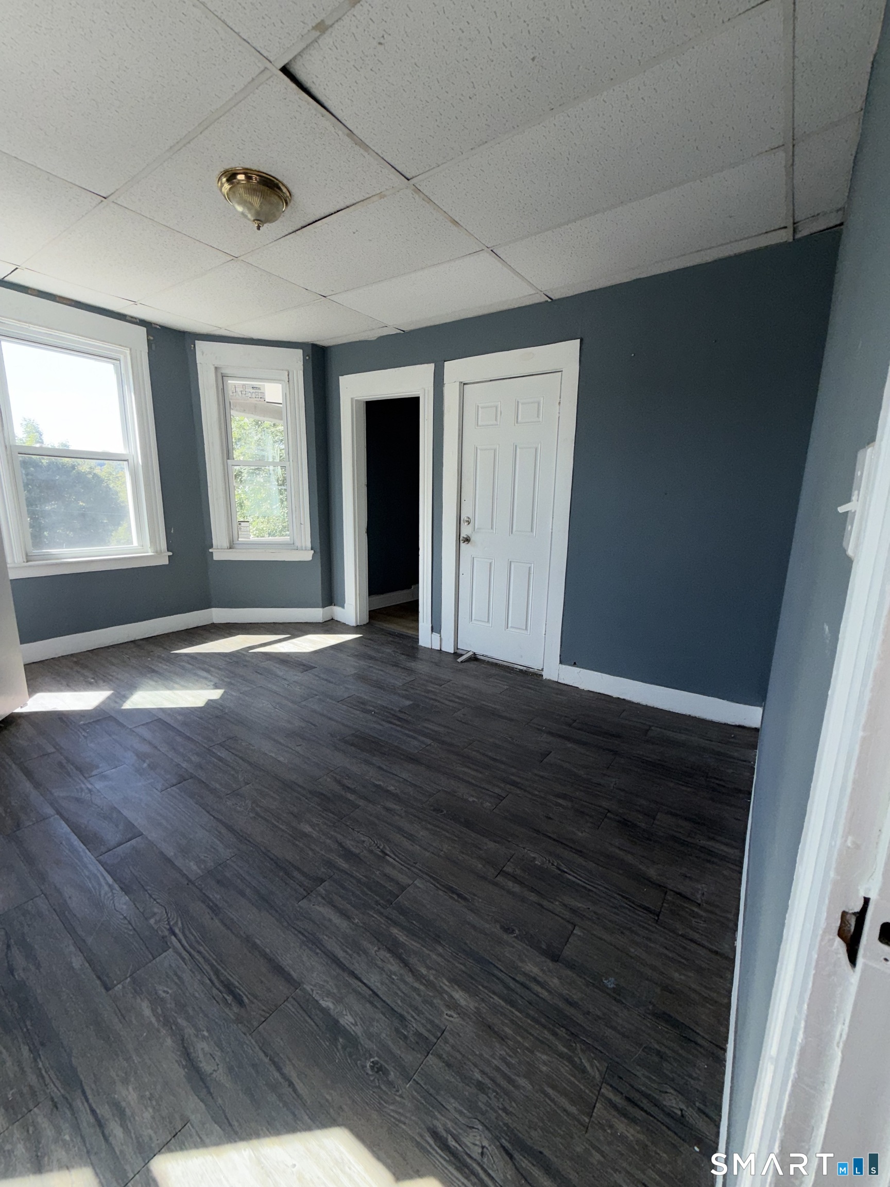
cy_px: 594
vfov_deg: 102.1
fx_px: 480
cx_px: 445
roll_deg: -2.2
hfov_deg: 85.7
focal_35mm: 14
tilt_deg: -10.6
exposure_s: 1/121
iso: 32
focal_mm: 2.22
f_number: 2.2
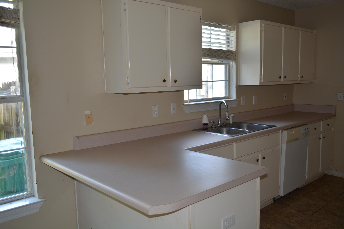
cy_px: 114
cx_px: 172
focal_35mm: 33
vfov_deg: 40.0
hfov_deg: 57.2
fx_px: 315
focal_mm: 22
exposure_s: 1/30
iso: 100
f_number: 3.8
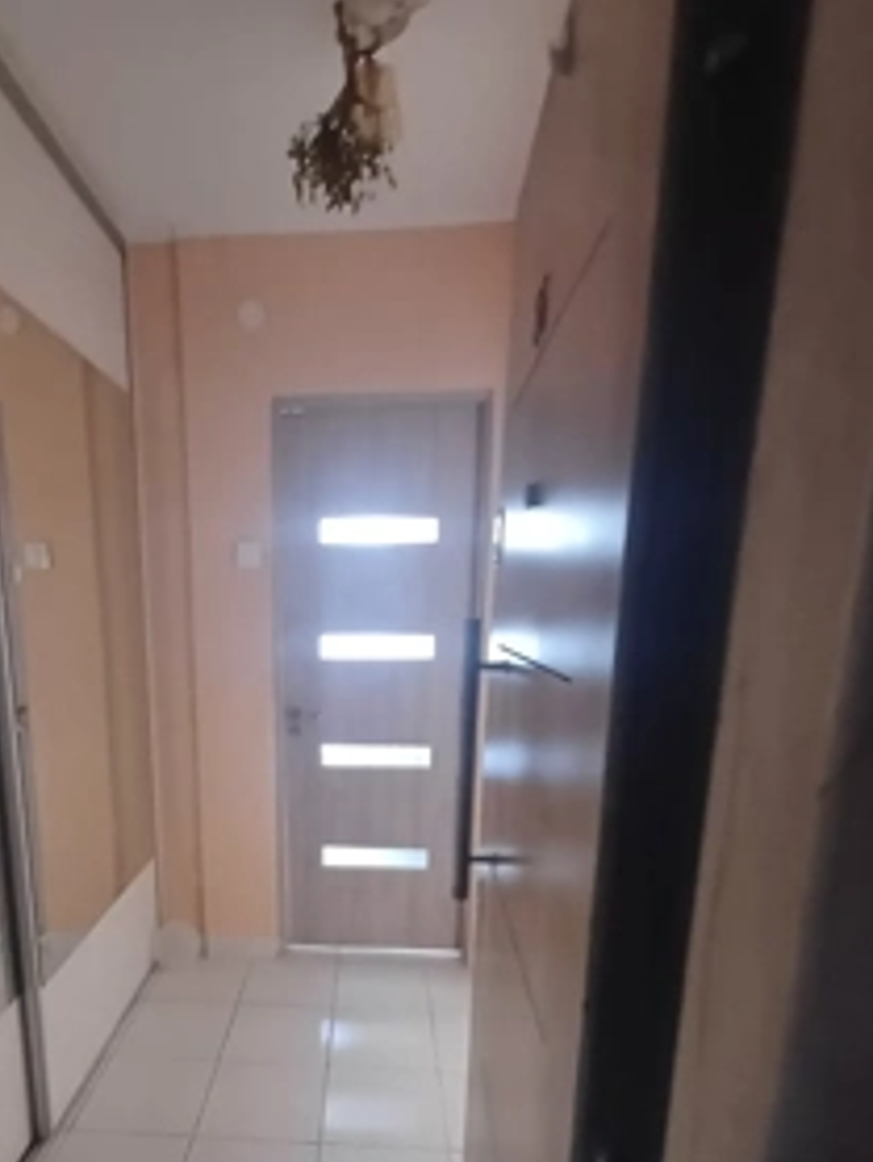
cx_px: 313
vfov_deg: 71.4
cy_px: 786
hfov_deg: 58.0
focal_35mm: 23
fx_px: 772
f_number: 2.2
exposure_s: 1/17
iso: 640
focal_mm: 1.64
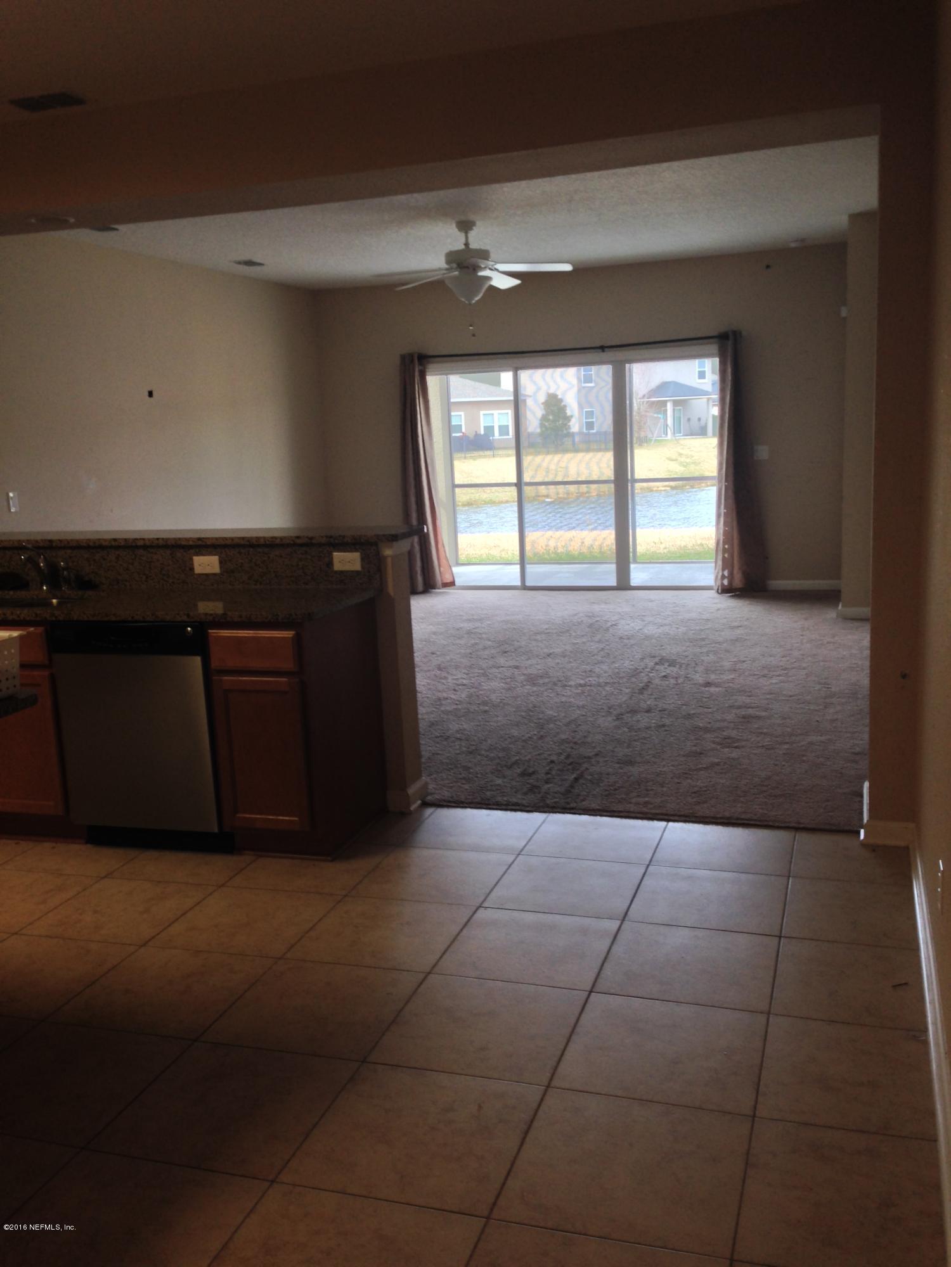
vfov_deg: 55.4
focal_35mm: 33
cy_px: 634
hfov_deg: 42.9
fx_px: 1209
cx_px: 476
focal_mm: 4.12
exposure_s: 1/40
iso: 50
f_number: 2.4
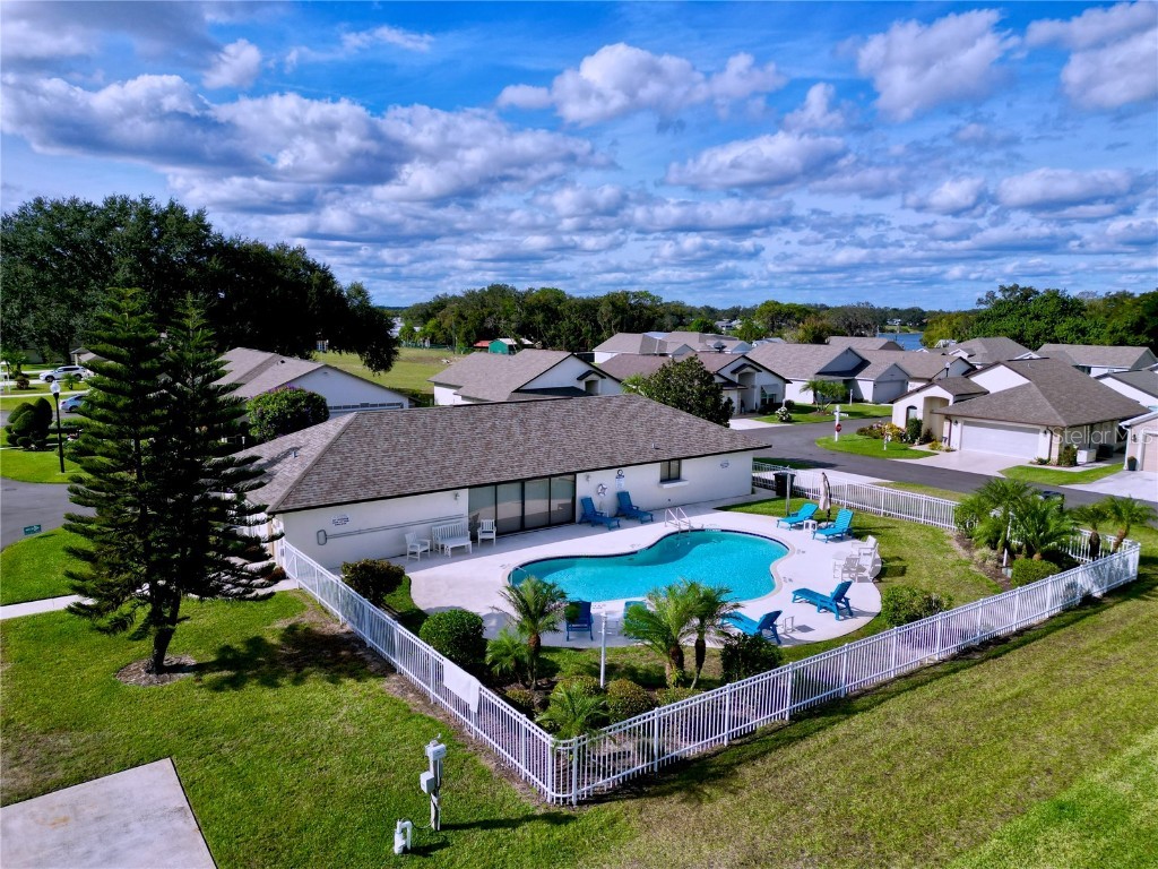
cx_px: 579
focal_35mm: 24
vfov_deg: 56.8
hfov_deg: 71.6
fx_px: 803
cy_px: 434
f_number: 1.7
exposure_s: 1/4000
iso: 130
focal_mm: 6.72
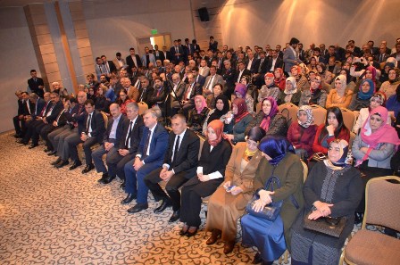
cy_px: 132
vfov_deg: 47.8
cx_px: 200
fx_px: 299
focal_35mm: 27
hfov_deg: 67.5
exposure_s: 1/30
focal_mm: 18
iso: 2800
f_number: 3.5
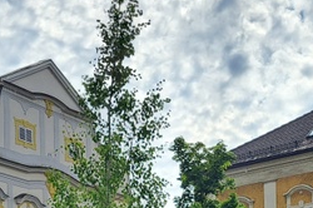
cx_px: 76
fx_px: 781
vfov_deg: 13.9
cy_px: 345
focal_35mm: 90
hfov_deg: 22.4
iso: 50
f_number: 1.8
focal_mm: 5.23
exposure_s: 1/1733
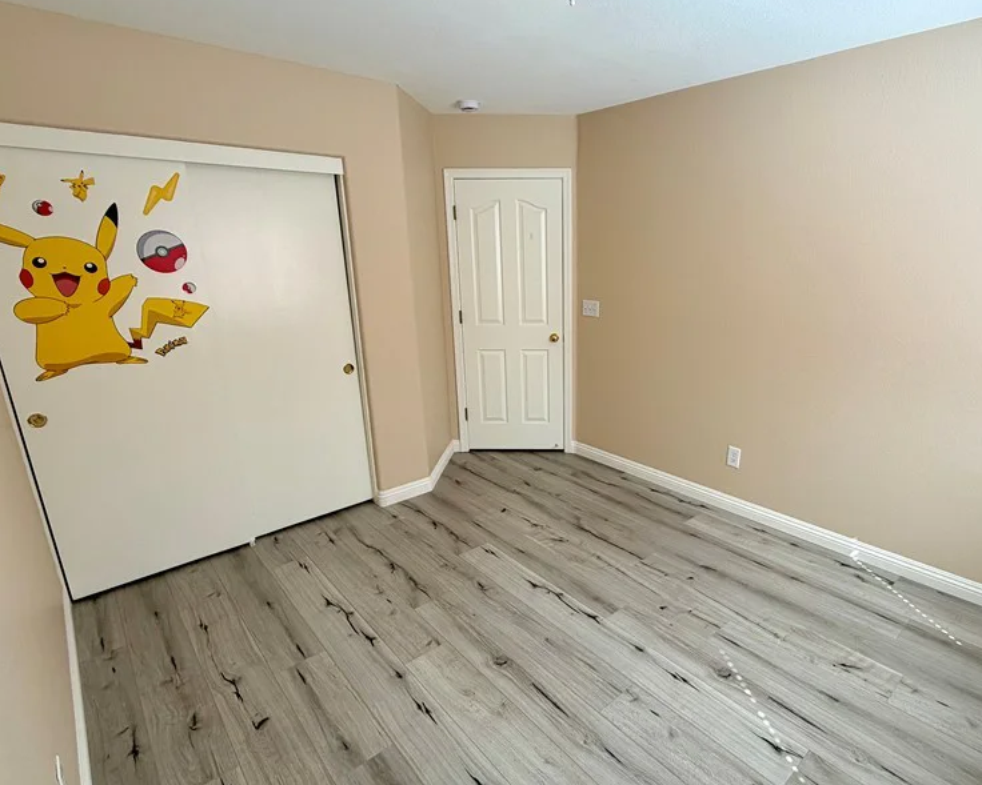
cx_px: 571
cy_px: 401
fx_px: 552
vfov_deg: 70.9
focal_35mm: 19
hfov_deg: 82.6
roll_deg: +0.7
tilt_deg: -16.2
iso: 40
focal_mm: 2.22
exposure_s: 1/148
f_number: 2.2
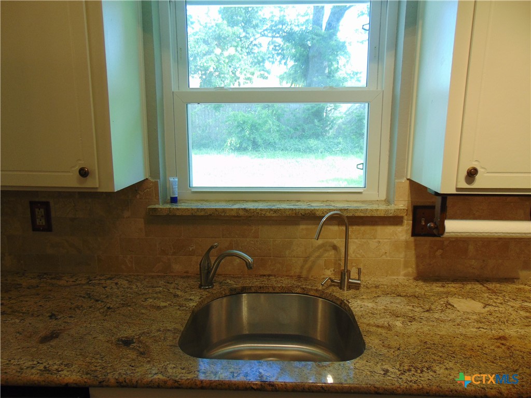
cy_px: 199
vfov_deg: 54.9
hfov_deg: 69.4
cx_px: 266
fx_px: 383
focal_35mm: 25
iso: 100
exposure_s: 1/30
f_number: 3
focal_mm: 4.5
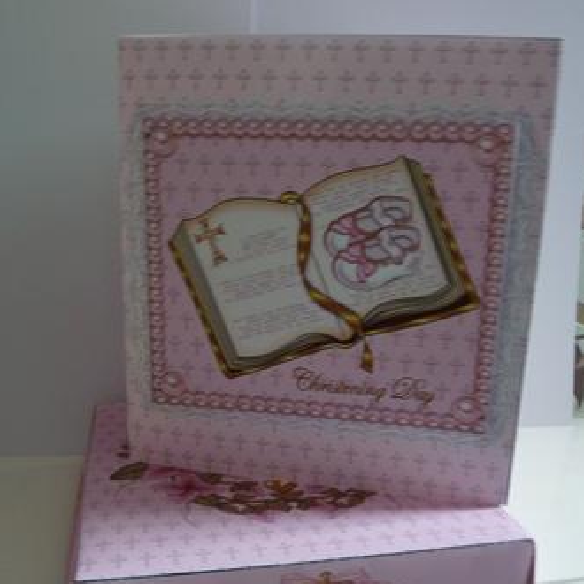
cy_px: 336
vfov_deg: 47.1
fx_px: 668
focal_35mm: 35
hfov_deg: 47.2
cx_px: 297
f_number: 2.8
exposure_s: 1/4
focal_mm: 5.1
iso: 400
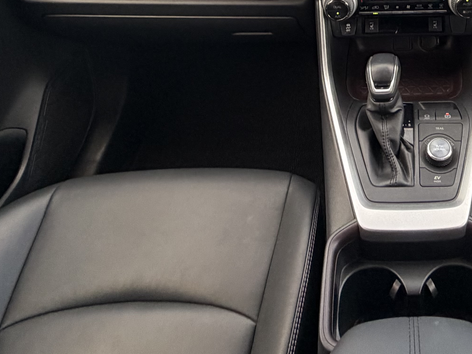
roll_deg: +0.0
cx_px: 420
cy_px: -120
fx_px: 545
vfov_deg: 28.6
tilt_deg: -19.1
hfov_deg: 43.1
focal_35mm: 40
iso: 200
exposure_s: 1/121
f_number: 2.2
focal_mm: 2.22
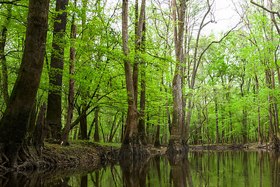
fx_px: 296
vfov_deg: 34.5
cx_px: 209
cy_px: 133
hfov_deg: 48.8
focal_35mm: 38
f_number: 9
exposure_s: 1/250
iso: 1600
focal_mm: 24
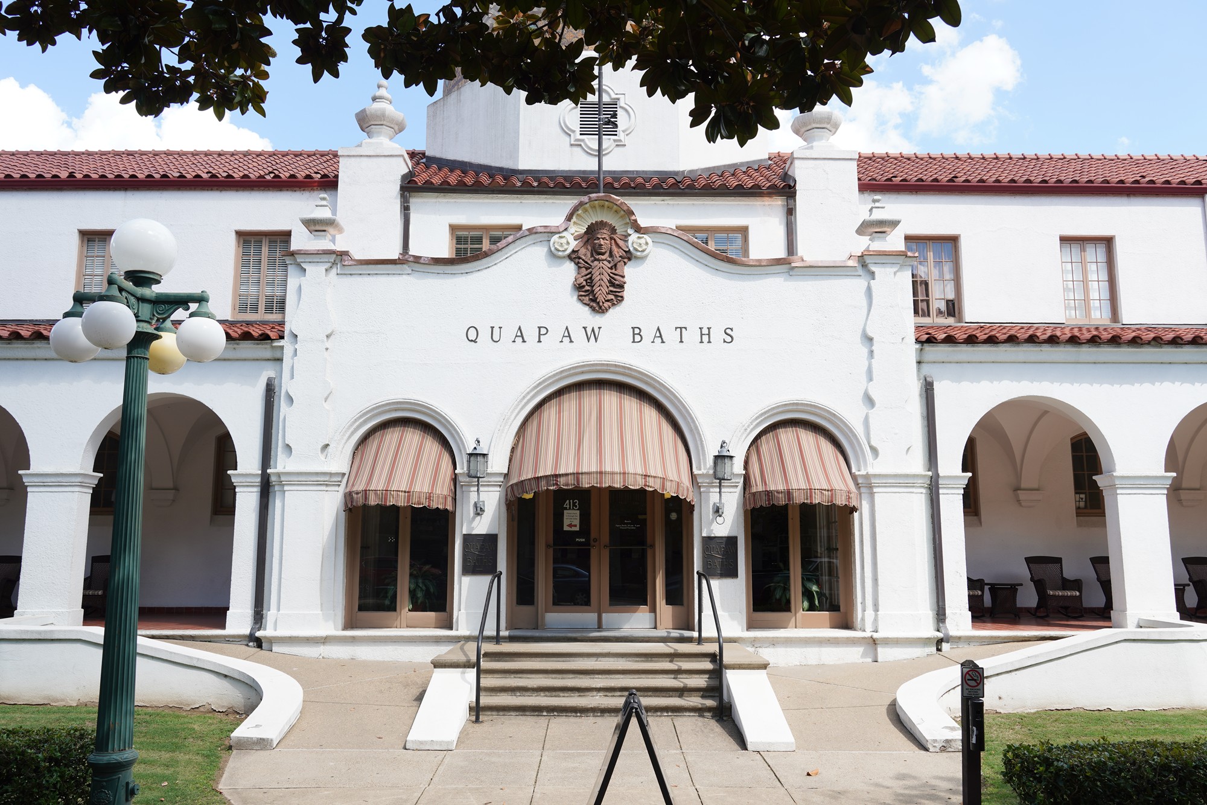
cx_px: 604
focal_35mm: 28
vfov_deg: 46.4
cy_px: 402
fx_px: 939
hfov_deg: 65.5
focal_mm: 28
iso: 100
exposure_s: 1/100
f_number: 9
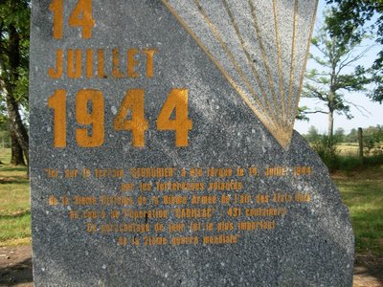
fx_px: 420
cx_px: 192
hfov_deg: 49.0
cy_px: 144
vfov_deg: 37.7
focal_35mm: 38
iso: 79
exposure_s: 1/456
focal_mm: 6.3
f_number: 2.9
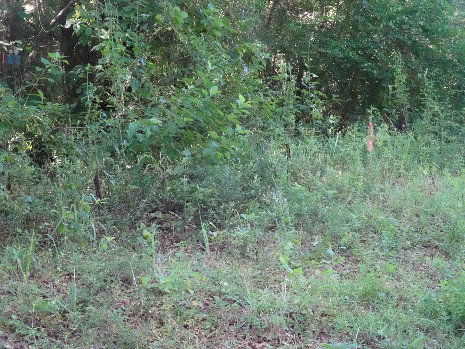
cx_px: 232
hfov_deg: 21.5
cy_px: 174
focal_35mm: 91
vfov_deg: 16.2
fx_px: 1222
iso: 2000
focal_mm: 14.29
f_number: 5
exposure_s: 1/100
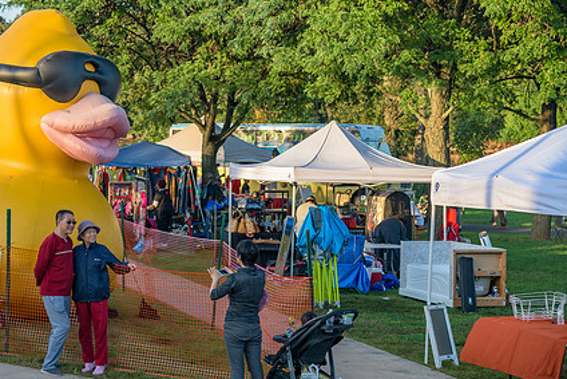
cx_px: 186
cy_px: 190
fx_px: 1402
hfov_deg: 22.8
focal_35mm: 89
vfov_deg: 15.4
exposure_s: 1/200
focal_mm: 65
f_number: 4
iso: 200
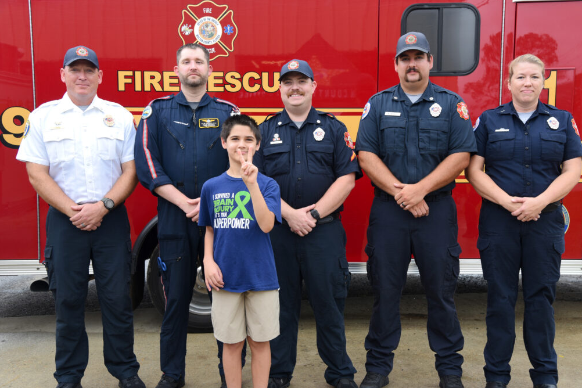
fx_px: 727
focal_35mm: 45
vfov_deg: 29.9
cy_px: 196
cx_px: 296
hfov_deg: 43.6
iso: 100
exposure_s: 1/125
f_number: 5.6
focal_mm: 44
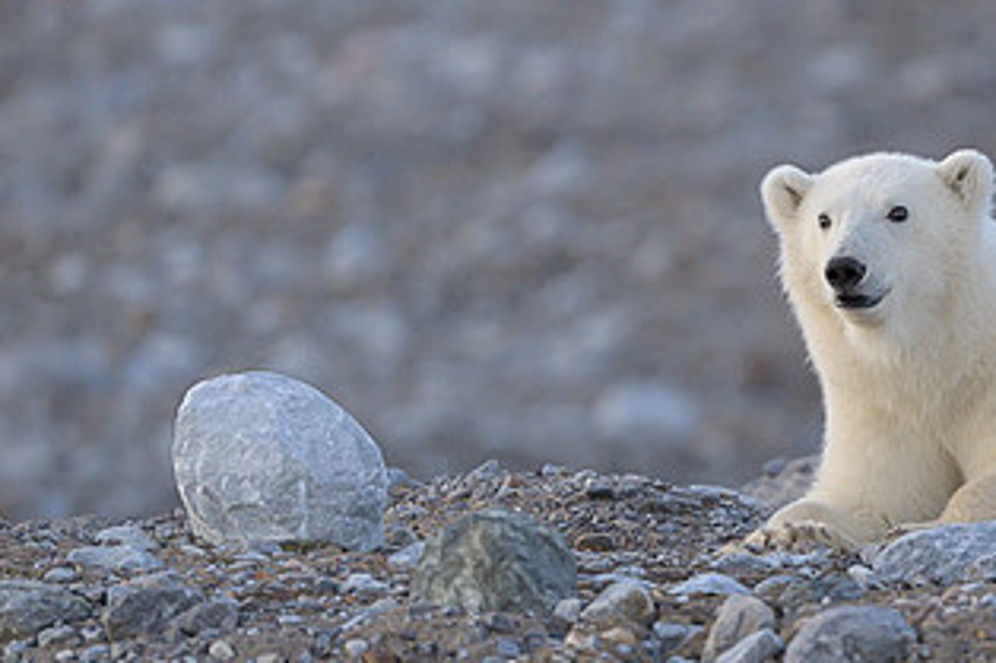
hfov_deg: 1.8
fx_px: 31743
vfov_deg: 1.2
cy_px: 359
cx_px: 894
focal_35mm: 1148
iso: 2000
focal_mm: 500
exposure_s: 1/1600
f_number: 4
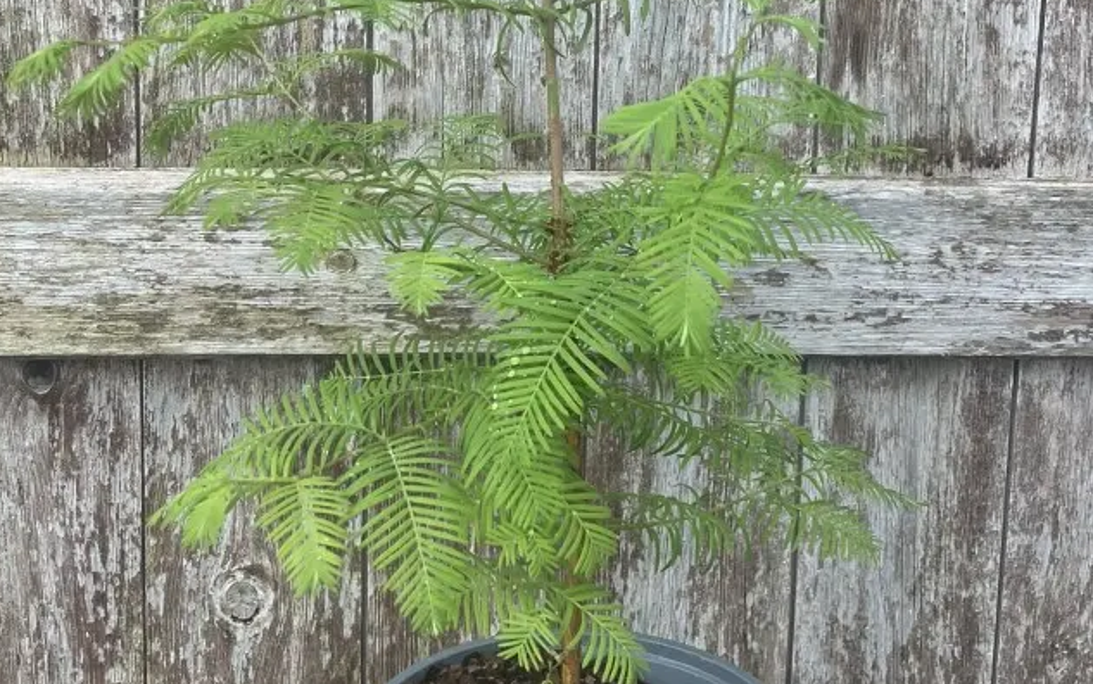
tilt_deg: -9.4
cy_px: 2
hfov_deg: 42.6
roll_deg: -2.8
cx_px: 577
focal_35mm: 47
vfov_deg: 26.0
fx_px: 1400
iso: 32
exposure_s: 1/477
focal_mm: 4.2
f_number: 1.6
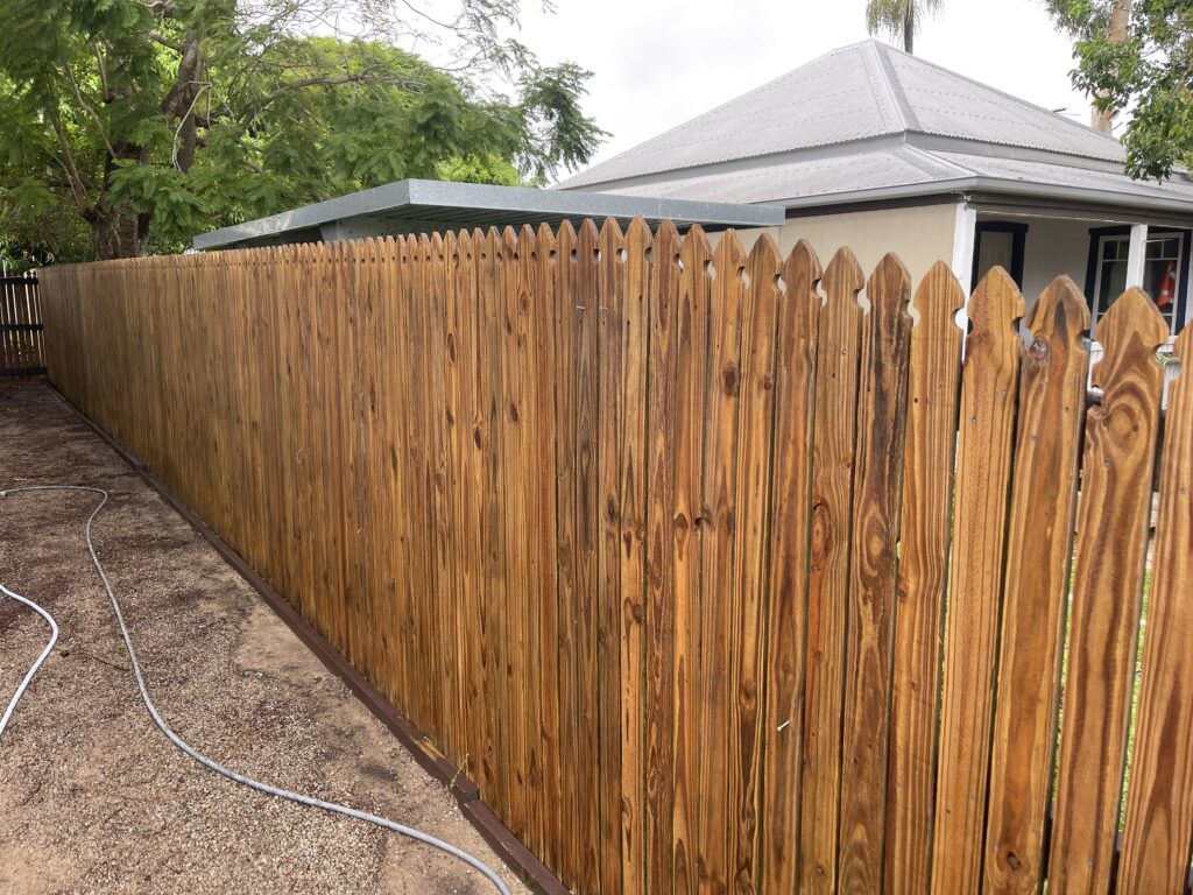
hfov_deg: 67.3
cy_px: 448
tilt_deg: -9.4
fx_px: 896
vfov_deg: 53.1
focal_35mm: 26
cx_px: 596
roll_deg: +2.9
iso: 32
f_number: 1.6
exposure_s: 1/413
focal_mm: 5.1
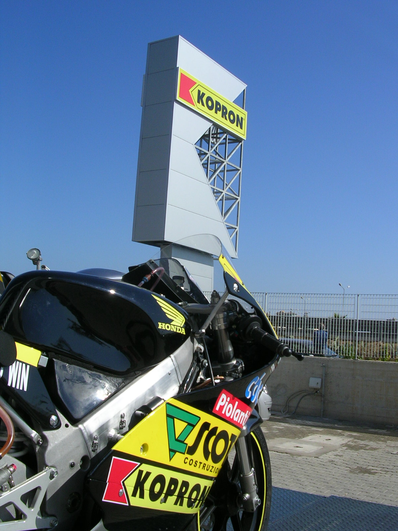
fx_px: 583
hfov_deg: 37.7
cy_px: 266
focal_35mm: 38
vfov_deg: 49.0
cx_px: 199
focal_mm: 5.8
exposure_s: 1/506
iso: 50
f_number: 5.6
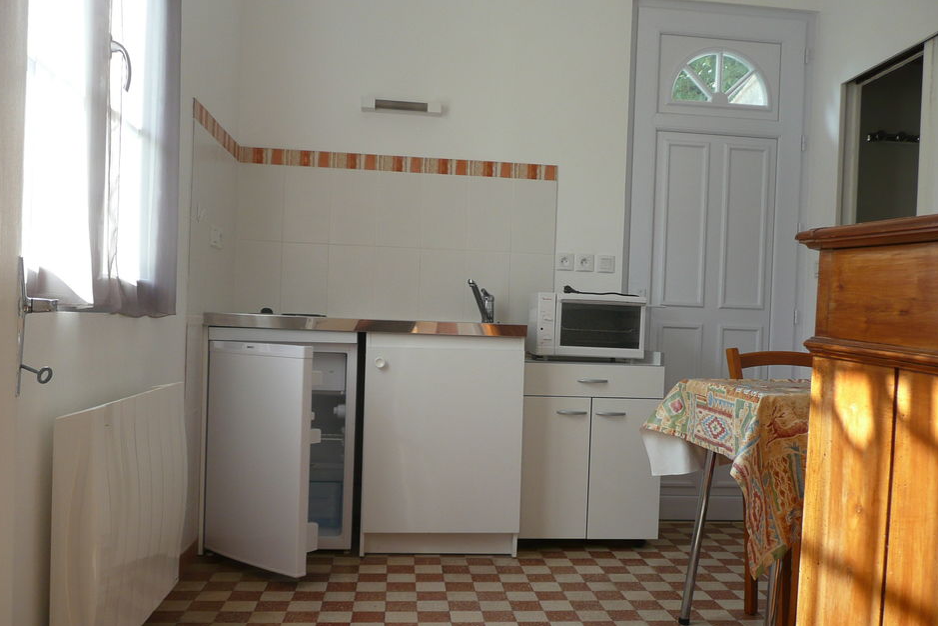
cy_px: 342
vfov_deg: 42.3
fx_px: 808
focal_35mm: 31
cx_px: 491
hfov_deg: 60.3
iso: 100
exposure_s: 1/50
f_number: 3.3
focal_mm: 4.6
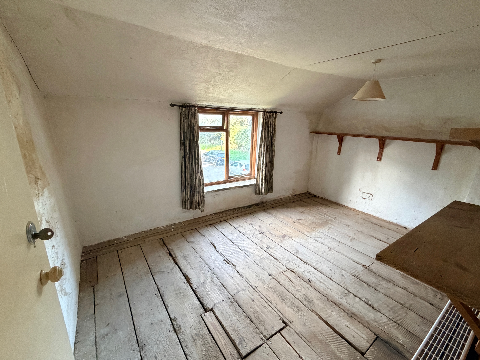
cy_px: 181
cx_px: 234
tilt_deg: -16.3
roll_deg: -1.8
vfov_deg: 81.7
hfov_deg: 98.2
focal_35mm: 15
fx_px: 208
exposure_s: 1/60
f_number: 2.2
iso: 500
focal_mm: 2.22
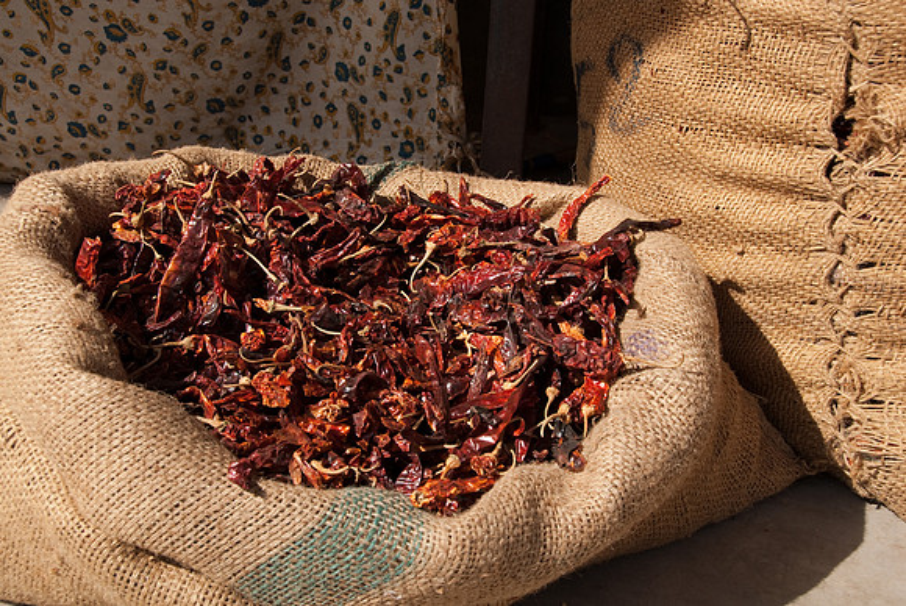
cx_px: 453
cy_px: 303
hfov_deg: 37.8
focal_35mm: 52
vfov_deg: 25.8
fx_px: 1323
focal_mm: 35
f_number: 7.1
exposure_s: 1/200
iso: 100
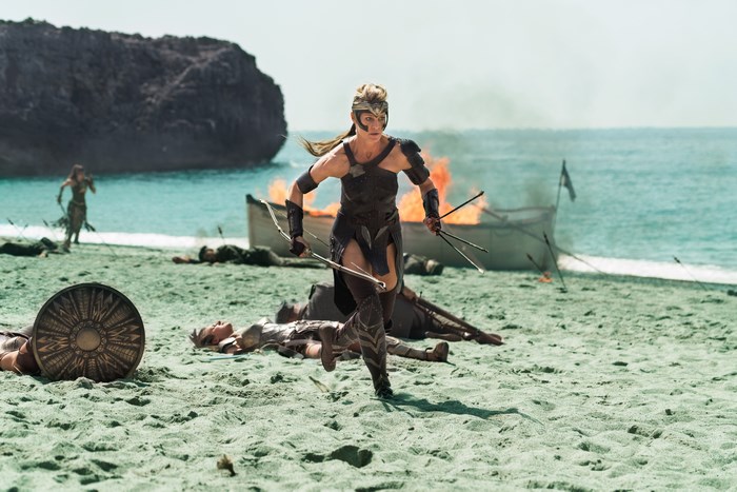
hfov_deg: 18.6
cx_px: 368
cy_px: 246
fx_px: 2252
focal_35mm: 110
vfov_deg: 12.5
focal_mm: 110
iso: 400
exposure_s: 1/1600
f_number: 5.6
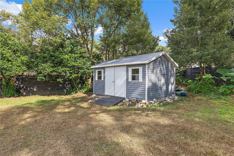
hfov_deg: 81.2
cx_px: 117
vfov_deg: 59.5
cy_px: 78
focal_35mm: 21
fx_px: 137
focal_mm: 21
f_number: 8
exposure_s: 1/500
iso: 1600
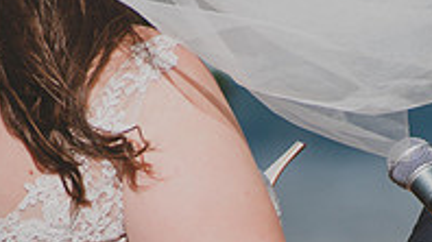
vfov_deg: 1.1
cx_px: 316
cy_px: 403
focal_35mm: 1071
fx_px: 12258
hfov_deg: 2.0
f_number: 6.3
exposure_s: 1/2000
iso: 220
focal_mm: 300
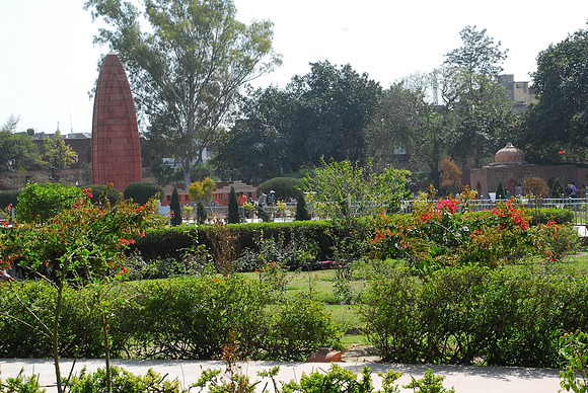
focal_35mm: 82
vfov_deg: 16.6
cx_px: 294
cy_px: 196
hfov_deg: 24.6
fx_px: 1349
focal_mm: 55
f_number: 22
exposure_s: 1/15
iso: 100
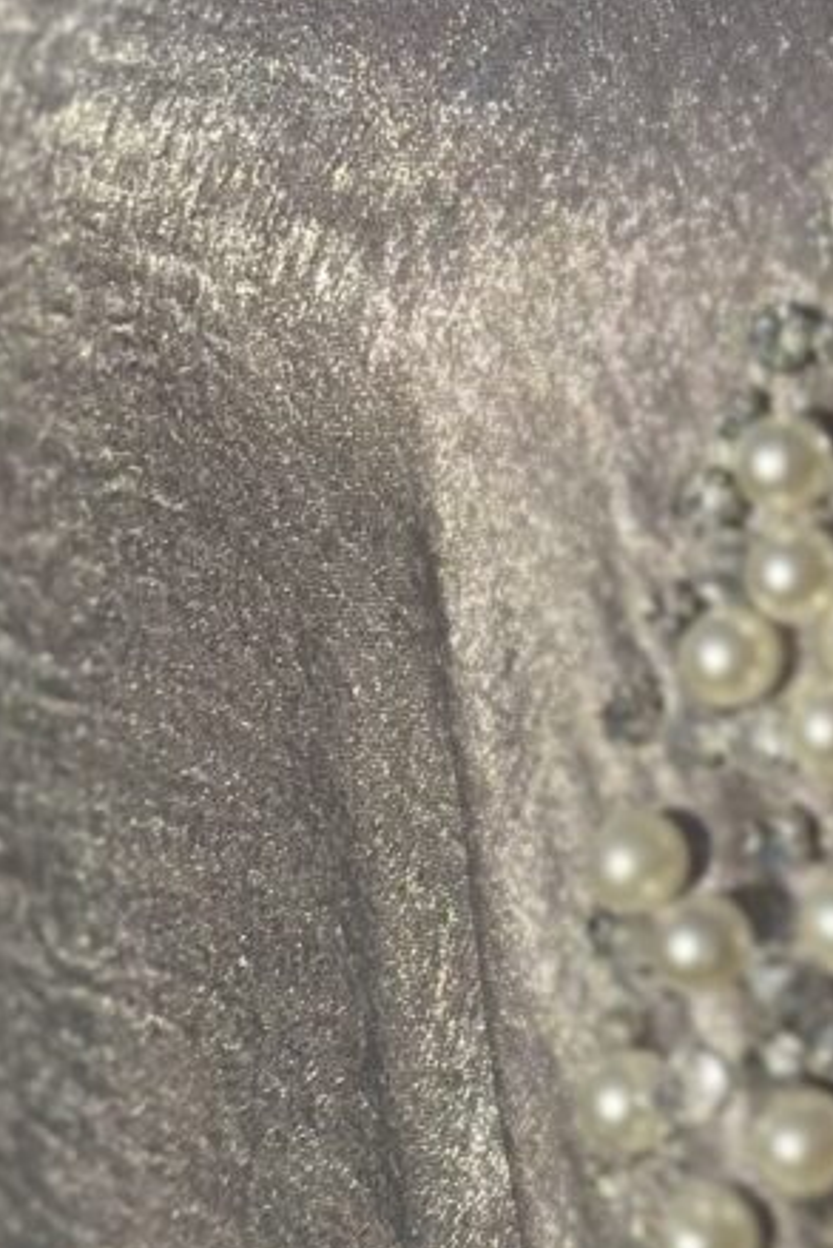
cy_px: -304
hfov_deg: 7.3
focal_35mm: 182
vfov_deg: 11.1
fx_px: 6311
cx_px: 1555
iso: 100
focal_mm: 6.86
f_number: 1.78
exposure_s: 1/4566
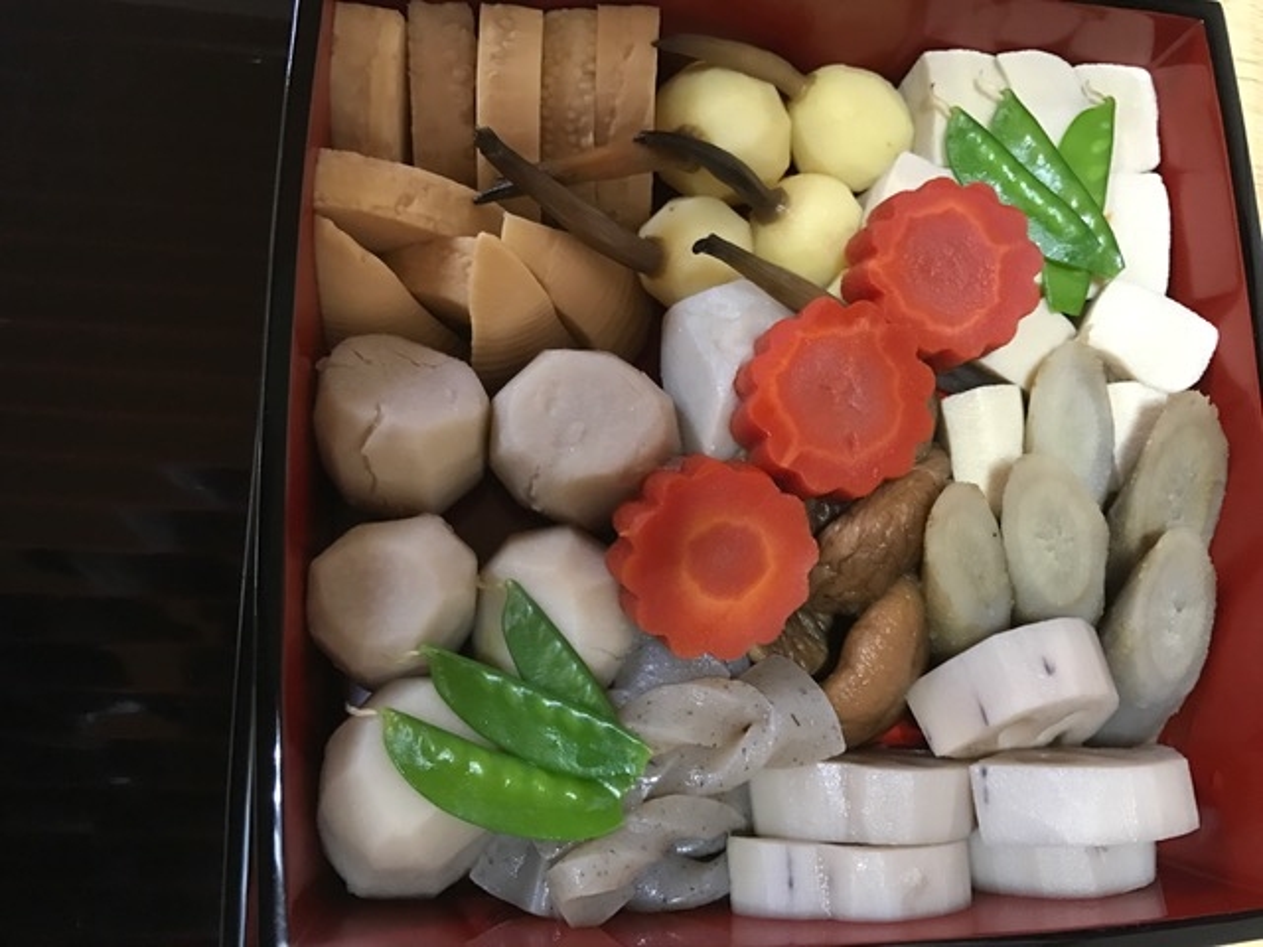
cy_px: 474
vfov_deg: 49.7
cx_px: 632
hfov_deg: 63.4
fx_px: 1022
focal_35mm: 28
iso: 100
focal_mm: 3.99
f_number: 1.8
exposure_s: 1/13
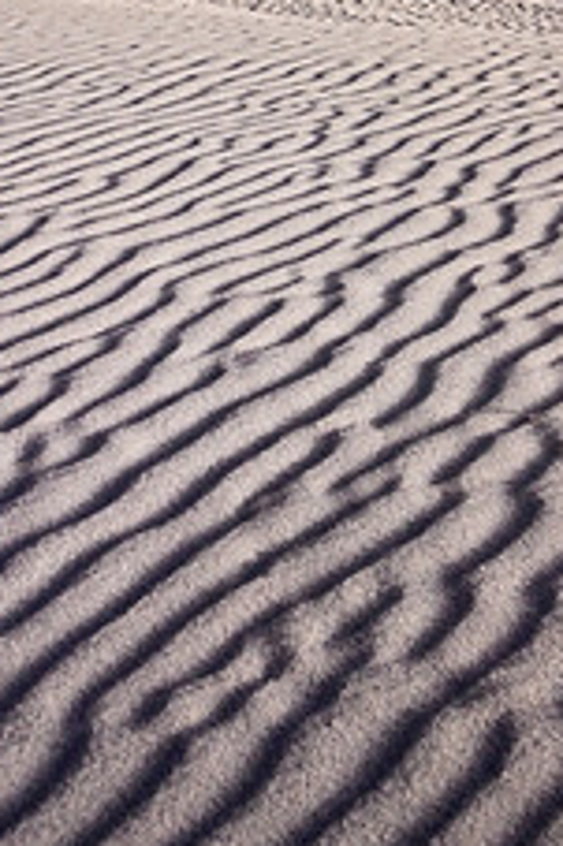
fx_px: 2443
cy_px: 138
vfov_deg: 19.4
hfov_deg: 13.1
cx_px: 235
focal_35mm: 104
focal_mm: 35
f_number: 16
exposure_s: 1/4
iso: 200
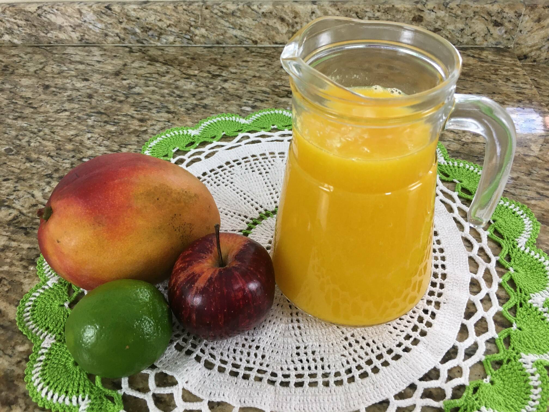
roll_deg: +4.0
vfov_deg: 48.2
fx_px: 460
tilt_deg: -43.5
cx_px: 274
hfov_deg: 61.7
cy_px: 206
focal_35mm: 29
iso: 40
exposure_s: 1/30
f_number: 2.2
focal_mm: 4.15
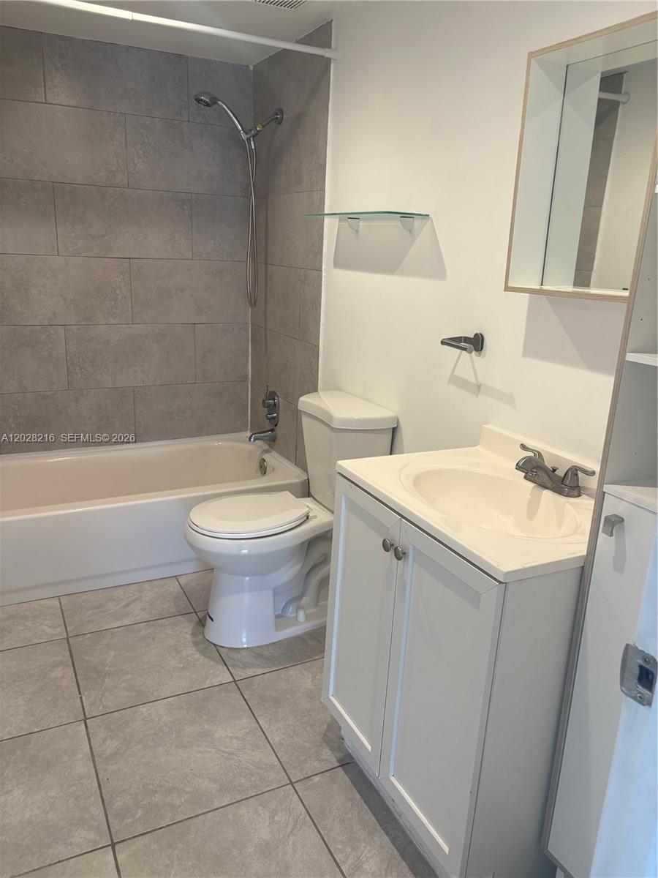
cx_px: 329
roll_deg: -0.2
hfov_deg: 53.1
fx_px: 659
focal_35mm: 26
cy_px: 439
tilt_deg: -12.8
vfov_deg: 67.3
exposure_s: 1/120
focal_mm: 5.96
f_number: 1.6
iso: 100
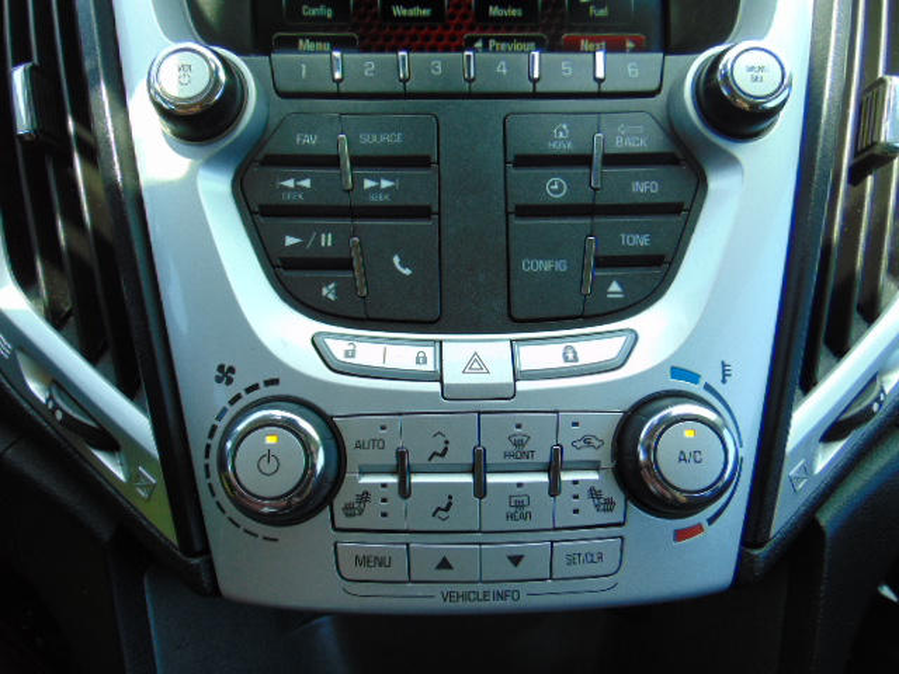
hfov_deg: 69.4
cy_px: 337
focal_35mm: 25
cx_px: 450
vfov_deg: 54.9
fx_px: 649
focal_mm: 4.5
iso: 80
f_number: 3
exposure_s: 1/160
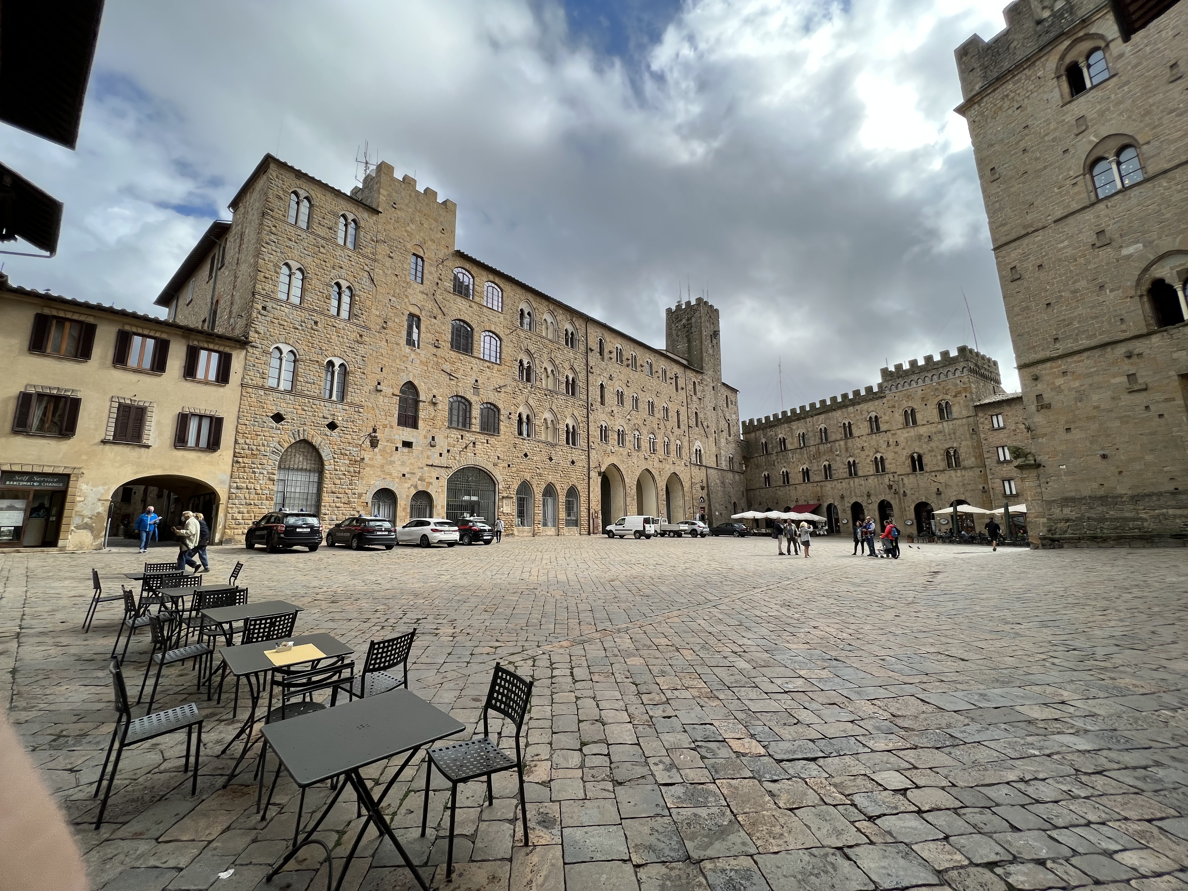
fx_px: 446
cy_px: 446
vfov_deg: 89.9
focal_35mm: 13
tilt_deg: +5.8
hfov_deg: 106.2
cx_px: 594
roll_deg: +1.8
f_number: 1.8
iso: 32
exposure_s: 1/1074
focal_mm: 1.57
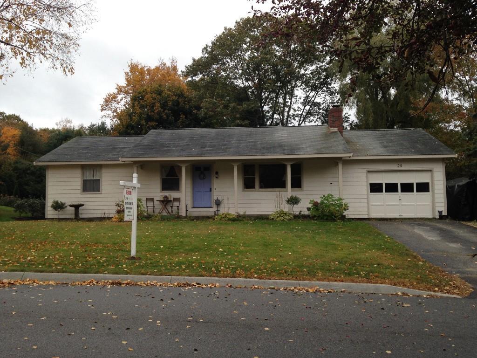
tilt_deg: +3.0
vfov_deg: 42.9
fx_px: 455
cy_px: 179
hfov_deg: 55.4
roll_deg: -0.4
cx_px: 238
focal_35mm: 33
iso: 50
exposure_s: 1/317
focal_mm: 4.12
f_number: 2.4
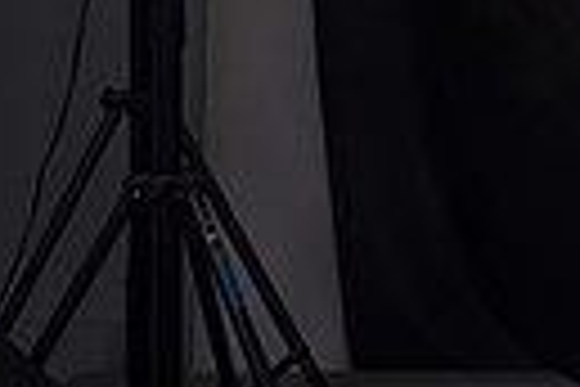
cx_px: 877
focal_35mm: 117
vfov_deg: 10.7
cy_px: -398
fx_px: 1885
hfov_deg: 16.0
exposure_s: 1/200
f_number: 7.1
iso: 80
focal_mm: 26
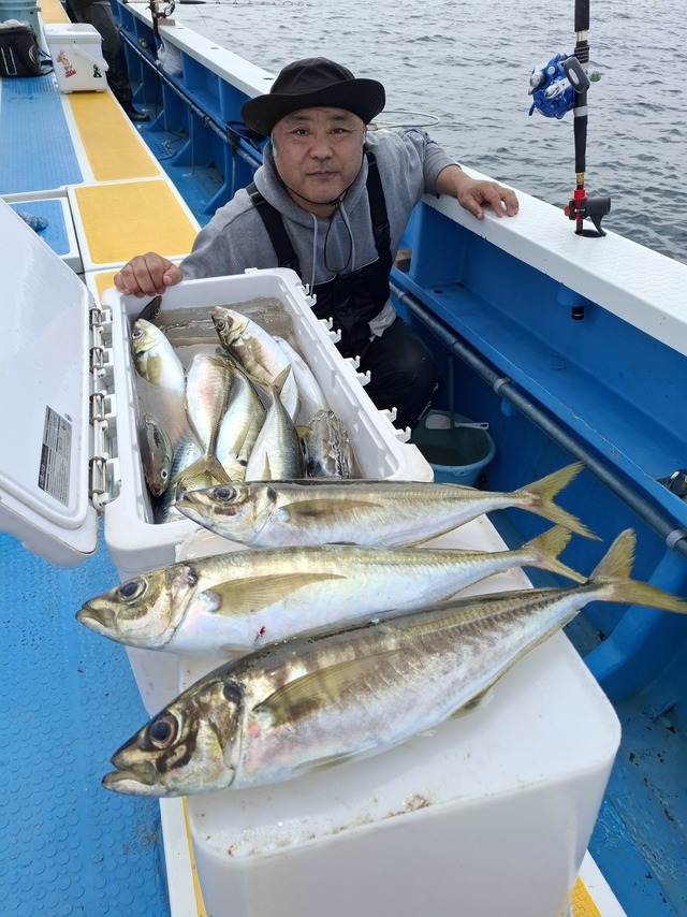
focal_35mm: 23
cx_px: 344
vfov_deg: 73.9
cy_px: 458
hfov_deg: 58.9
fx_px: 609
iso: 50
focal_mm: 5.54
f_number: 1.8
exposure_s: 1/1767
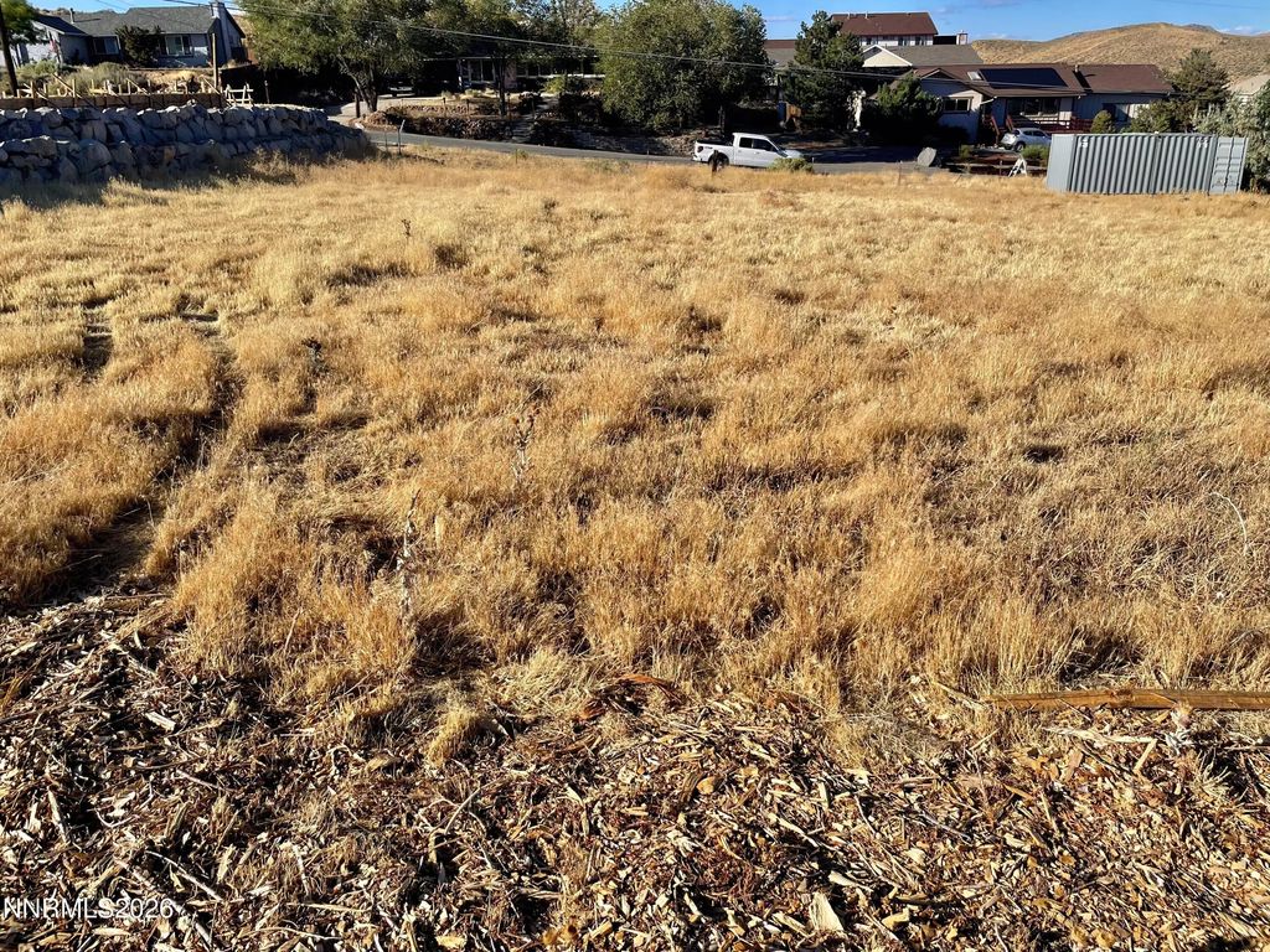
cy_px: 476
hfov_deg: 67.3
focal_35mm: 26
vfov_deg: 53.1
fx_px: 954
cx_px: 635
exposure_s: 1/2959
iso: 32
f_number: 1.6
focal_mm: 4.2
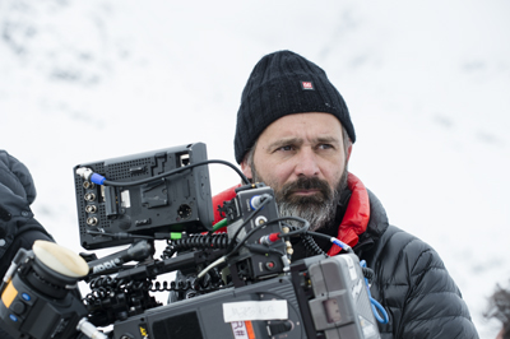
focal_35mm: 110
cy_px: 170
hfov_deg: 18.6
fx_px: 1557
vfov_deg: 12.4
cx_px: 255
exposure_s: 1/400
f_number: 6.3
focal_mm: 110
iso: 250
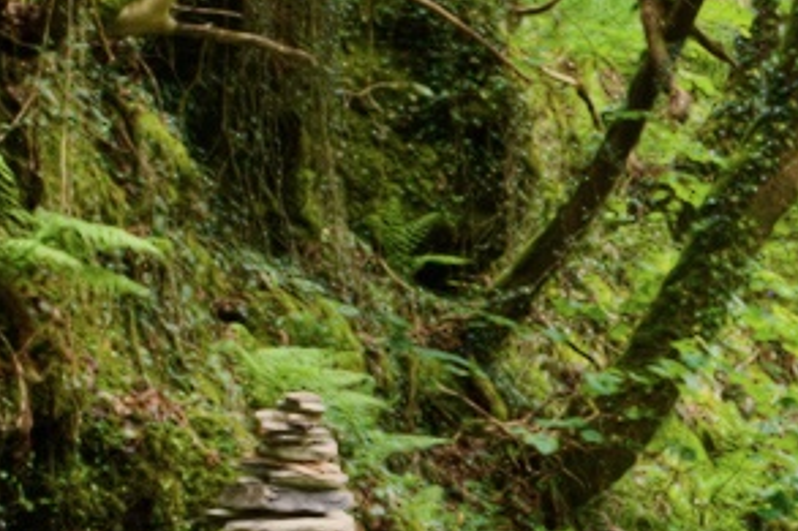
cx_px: 975
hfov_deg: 15.1
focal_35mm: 131
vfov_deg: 10.3
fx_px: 2902
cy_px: 640
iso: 200
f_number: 25
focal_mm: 32
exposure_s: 1
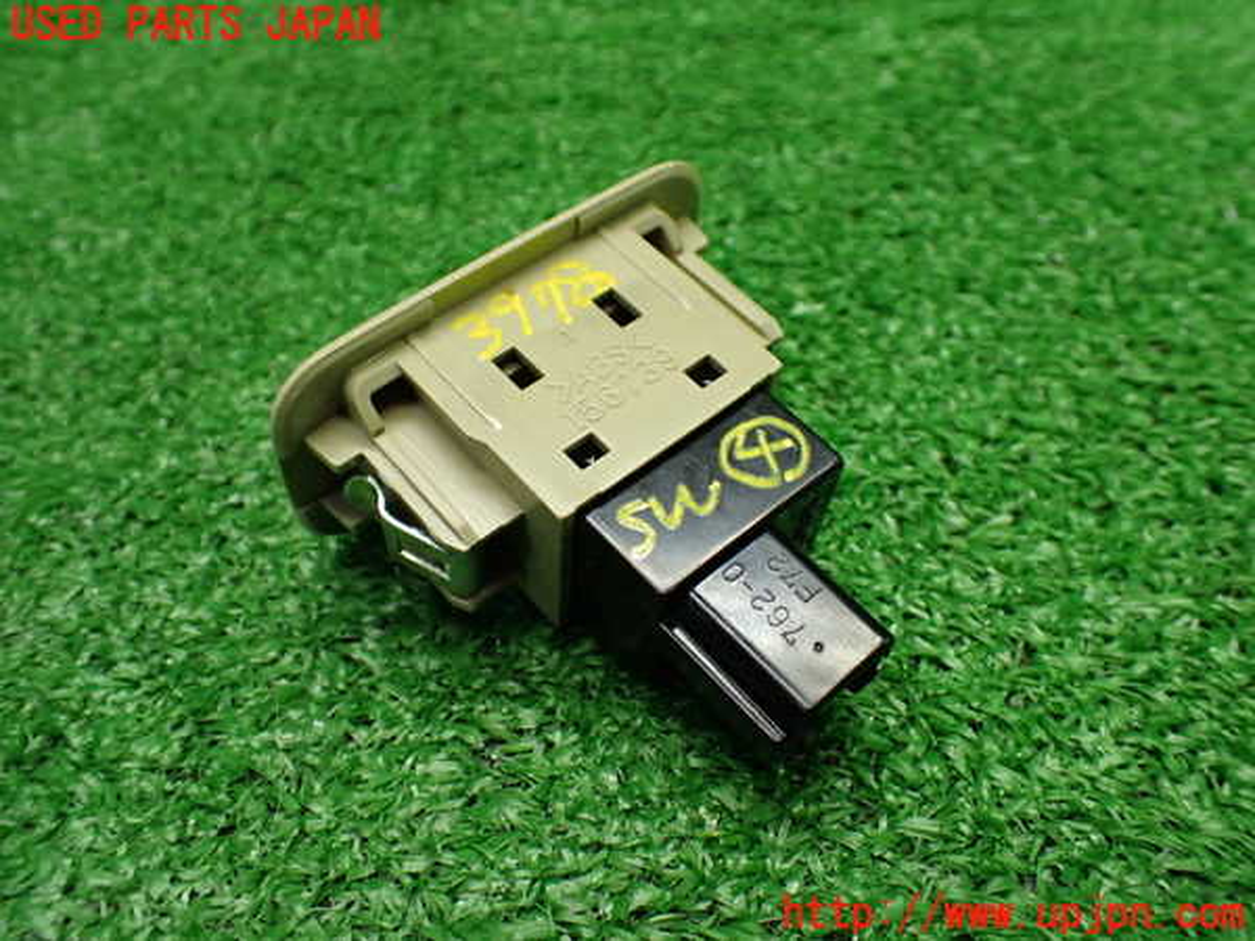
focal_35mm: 30
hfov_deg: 60.0
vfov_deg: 46.8
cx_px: 628
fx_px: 1088
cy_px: 470
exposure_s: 1/125
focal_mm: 5.4
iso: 500
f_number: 2.3
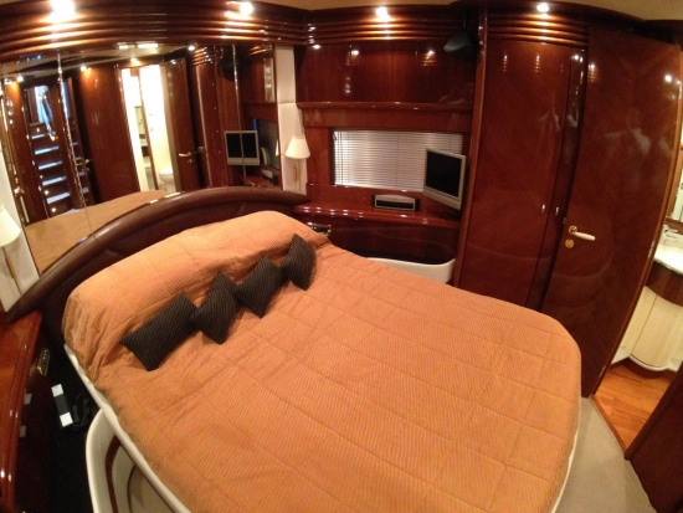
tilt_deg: -26.2
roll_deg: +0.7
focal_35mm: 33
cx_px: 342
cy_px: 256
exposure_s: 1/15
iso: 500
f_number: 2.4
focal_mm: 4.12
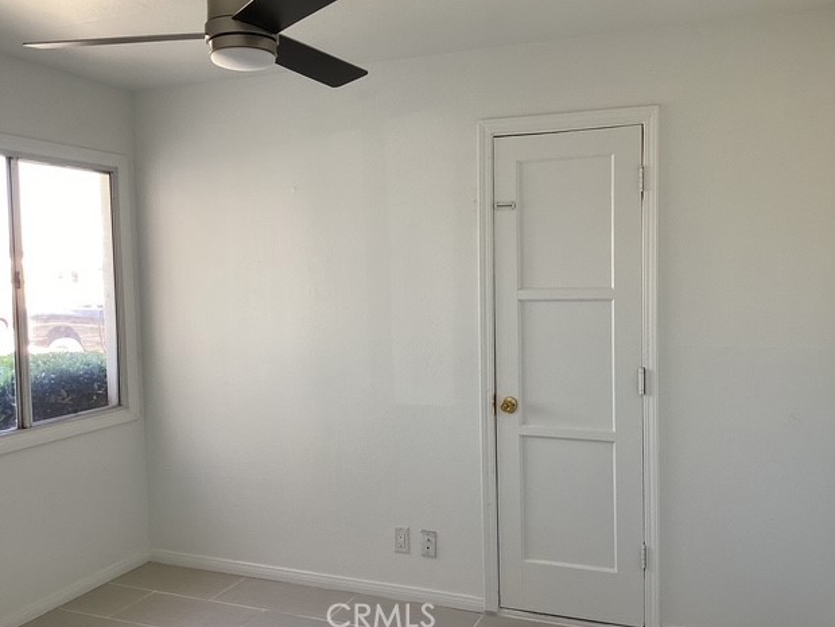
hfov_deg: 56.8
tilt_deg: -3.9
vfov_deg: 44.2
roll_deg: +1.2
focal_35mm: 32
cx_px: 422
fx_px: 772
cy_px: 311
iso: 64
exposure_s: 1/60
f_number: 2.4
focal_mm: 3.3
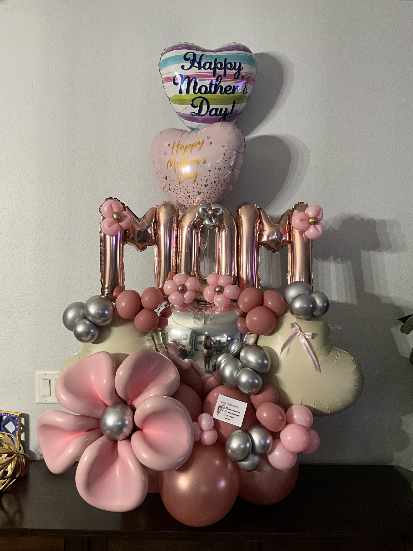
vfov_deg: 61.7
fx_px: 461
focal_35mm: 29
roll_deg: -1.5
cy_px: 276
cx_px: 206
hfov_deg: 48.2
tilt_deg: -0.5
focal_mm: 3
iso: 250
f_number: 1.8
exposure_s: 1/60
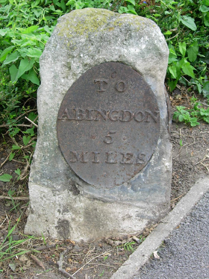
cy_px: 140
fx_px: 306
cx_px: 104
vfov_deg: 49.0
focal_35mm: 38
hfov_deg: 37.7
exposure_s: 1/176
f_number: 2.8
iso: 64
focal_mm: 7.8
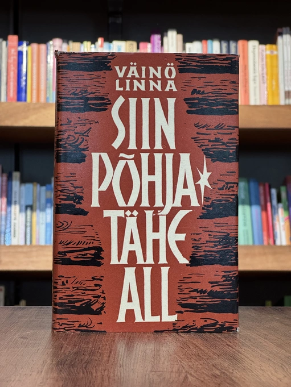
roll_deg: -1.5
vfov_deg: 25.3
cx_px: 146
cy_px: 194
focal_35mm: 77
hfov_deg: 19.1
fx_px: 863
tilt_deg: +1.8
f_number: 2.8
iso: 250
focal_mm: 9
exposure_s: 1/90
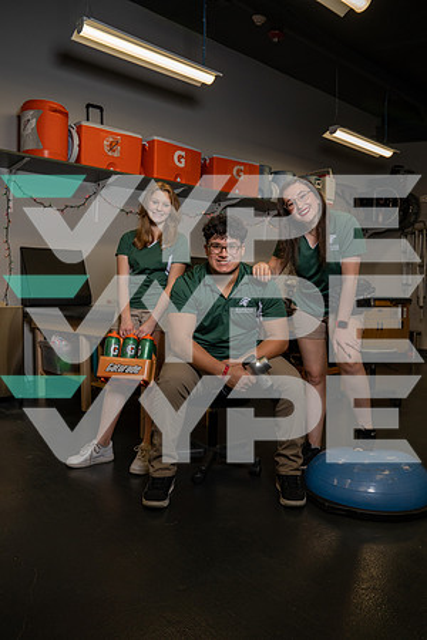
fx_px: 480
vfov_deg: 67.4
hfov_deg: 47.9
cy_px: 320
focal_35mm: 27
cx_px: 214
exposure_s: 1/250
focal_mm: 27
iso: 640
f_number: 7.1
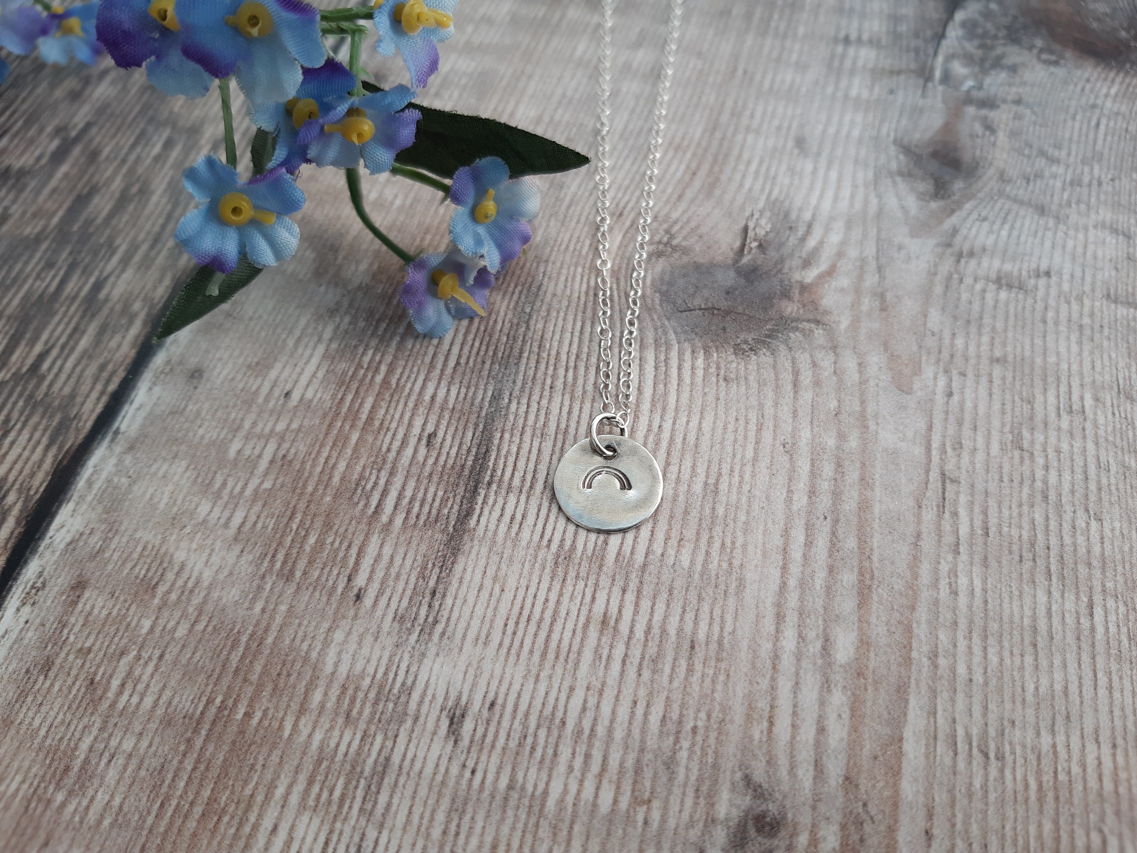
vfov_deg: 53.1
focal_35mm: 26
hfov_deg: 67.3
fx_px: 854
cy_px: 426
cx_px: 568
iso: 40
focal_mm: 3.92
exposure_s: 1/100
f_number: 1.7
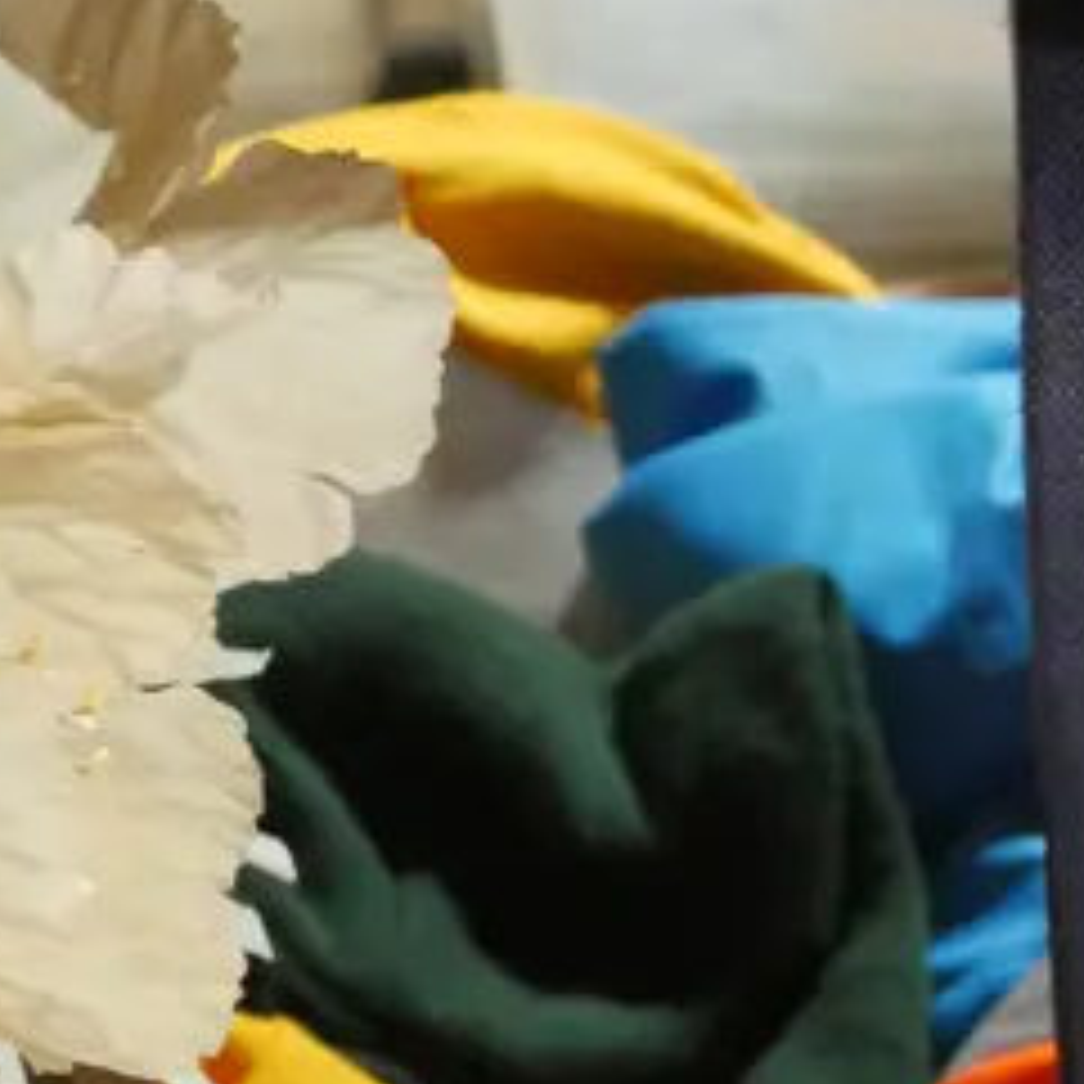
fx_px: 6129
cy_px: 1786
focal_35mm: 173
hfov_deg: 9.8
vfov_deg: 9.7
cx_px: 1657
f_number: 5.6
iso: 3200
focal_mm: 23
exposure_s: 1/40
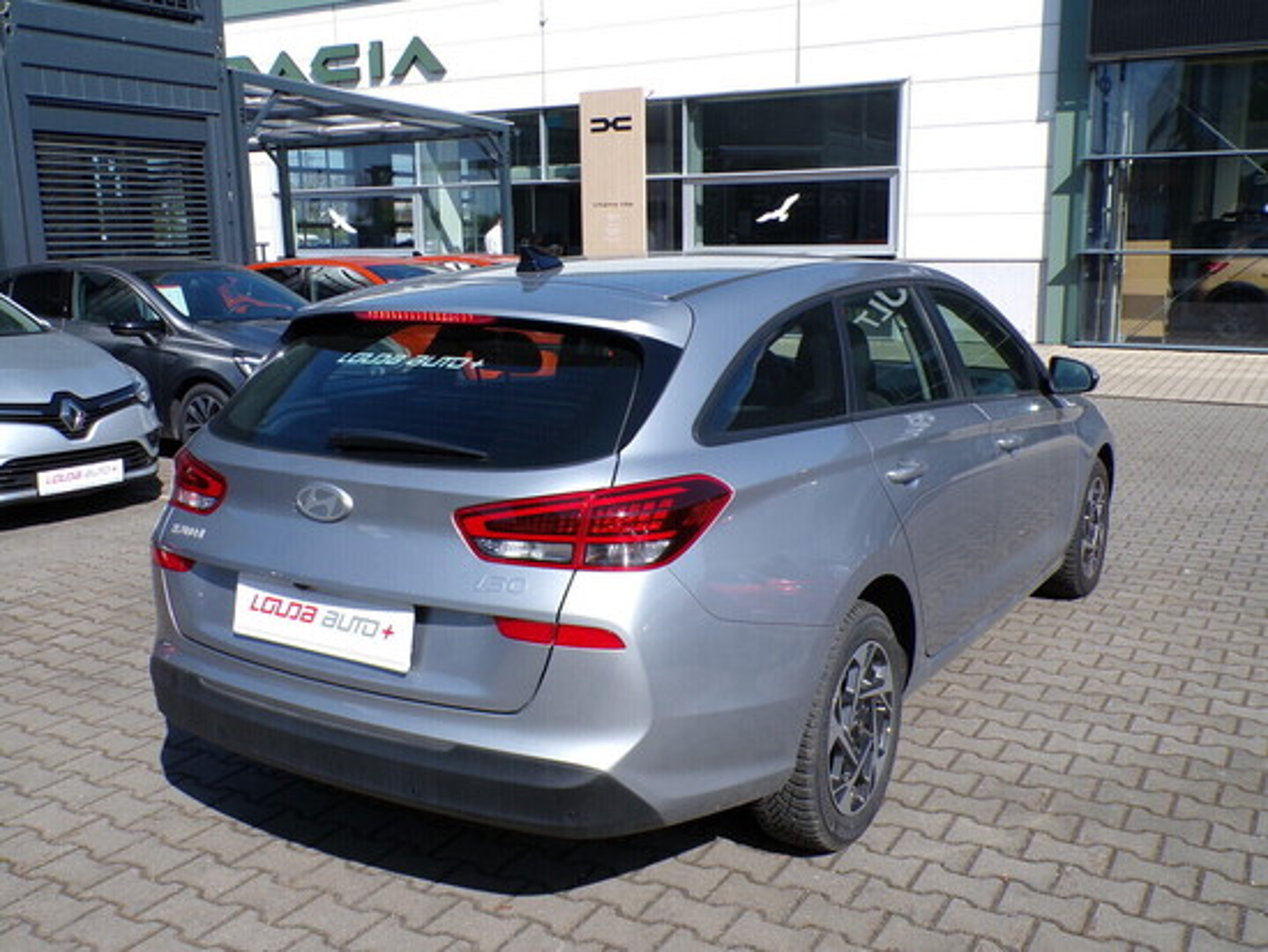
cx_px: 634
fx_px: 1173
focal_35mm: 32
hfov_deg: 56.8
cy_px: 476
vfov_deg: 44.2
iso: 100
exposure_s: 1/500
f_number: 4.8
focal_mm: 5.8
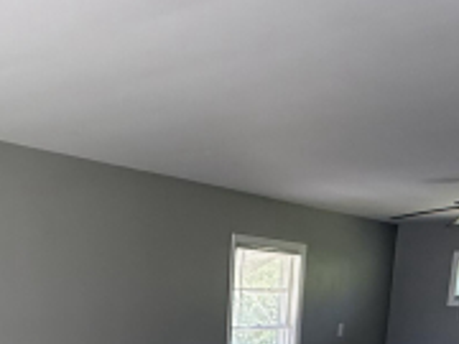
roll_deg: -0.2
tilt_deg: -10.8
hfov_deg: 35.9
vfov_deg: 24.6
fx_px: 690
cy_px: 443
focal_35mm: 52
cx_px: 111
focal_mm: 2.22
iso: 320
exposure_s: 1/99
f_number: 2.2
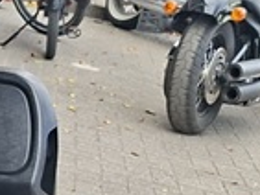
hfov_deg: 10.7
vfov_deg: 8.8
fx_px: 1225
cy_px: 315
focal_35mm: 163
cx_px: -326
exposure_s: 1/442
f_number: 1.8
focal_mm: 5.54
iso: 50
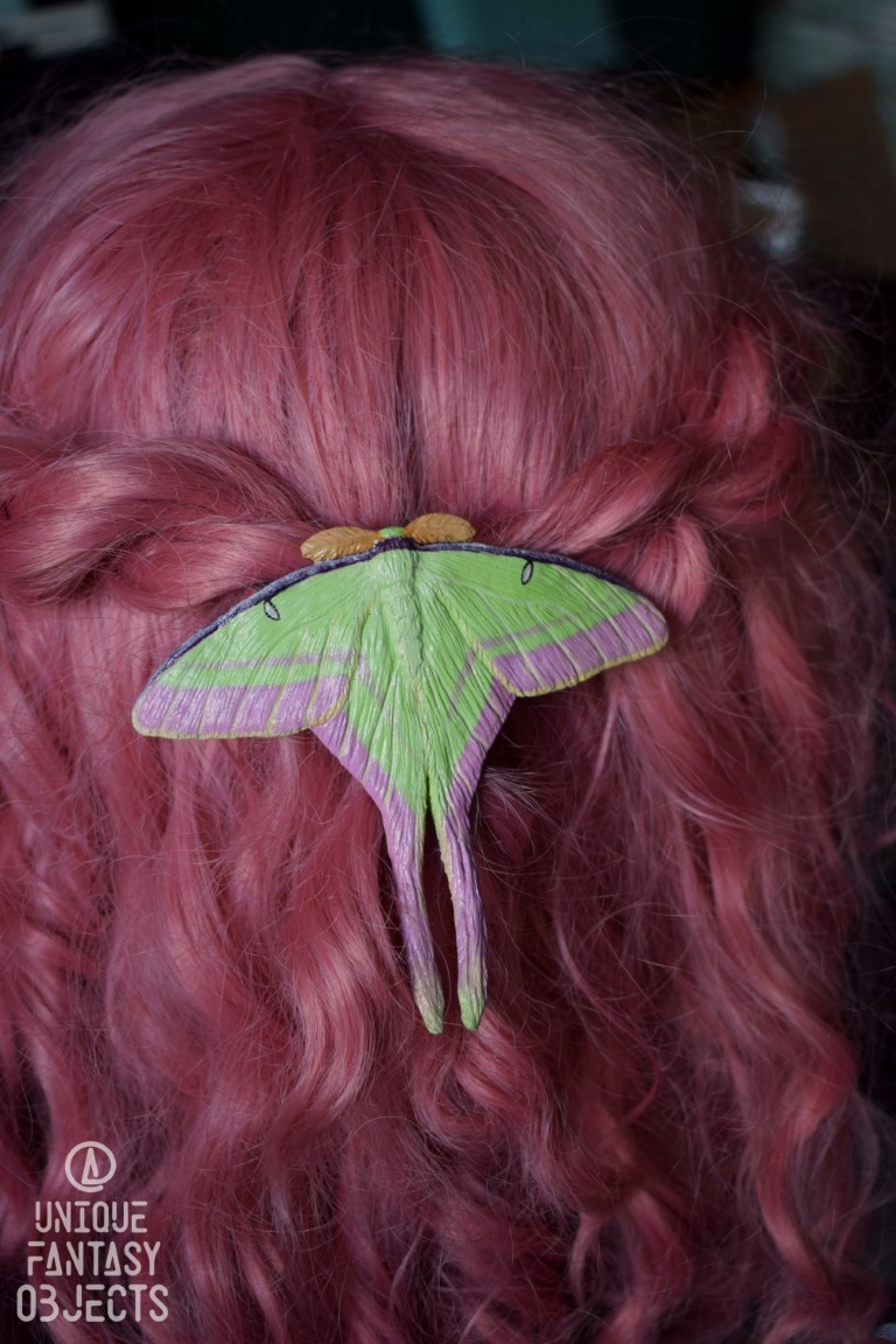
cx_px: 448
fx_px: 1680
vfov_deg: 43.6
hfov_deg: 29.9
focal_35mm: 45
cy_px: 672
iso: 500
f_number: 4.2
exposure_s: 1/60
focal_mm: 30
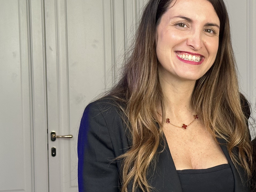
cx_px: 233
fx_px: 754
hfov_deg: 18.9
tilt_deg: -4.5
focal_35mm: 102
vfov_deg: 14.5
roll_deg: -0.2
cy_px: 124
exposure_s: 1/121
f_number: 1.78
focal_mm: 6.86
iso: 64
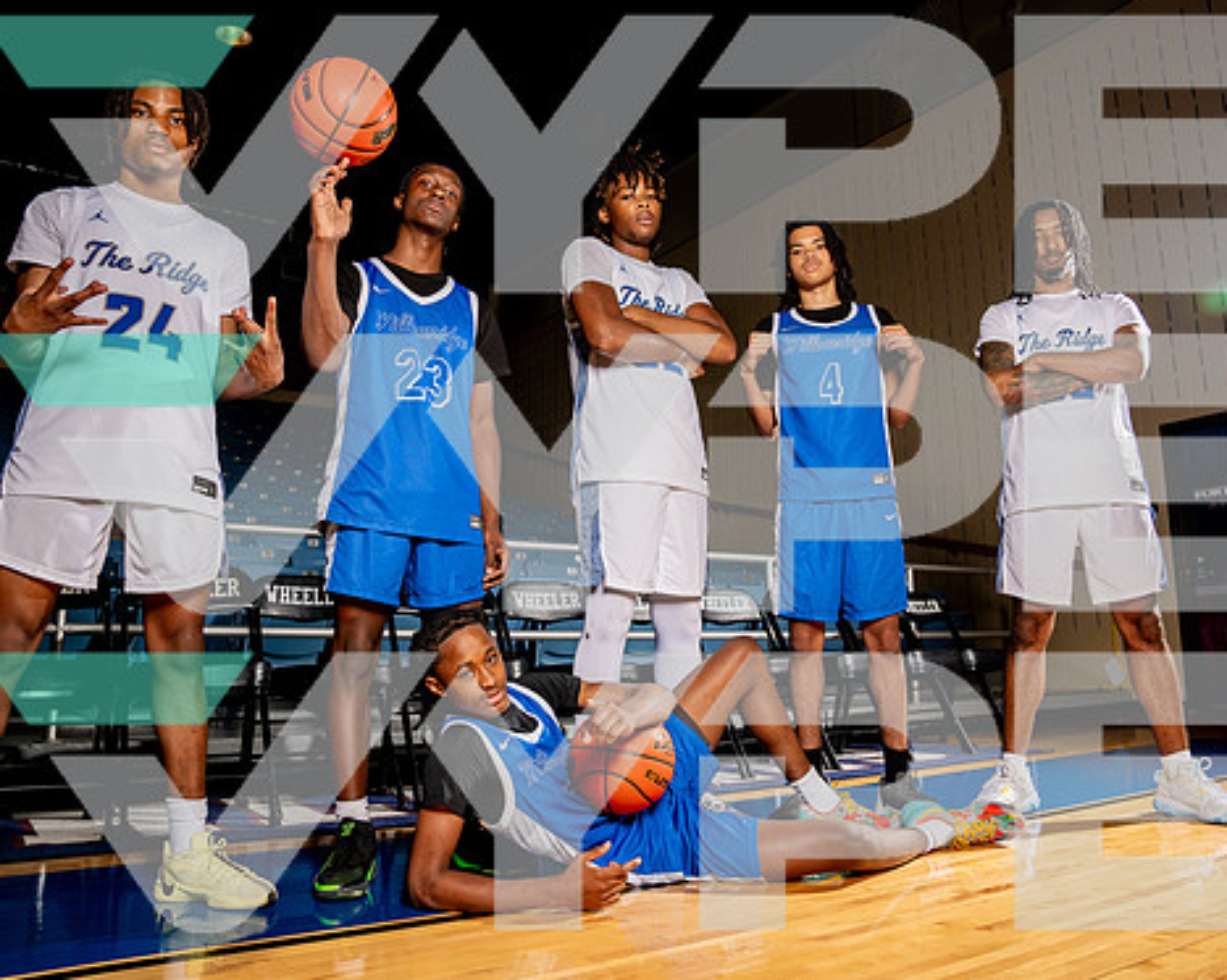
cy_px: 474
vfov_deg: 51.5
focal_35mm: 28
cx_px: 657
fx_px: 1016
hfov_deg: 62.2
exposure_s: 1/125
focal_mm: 24
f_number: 7.1
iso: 160
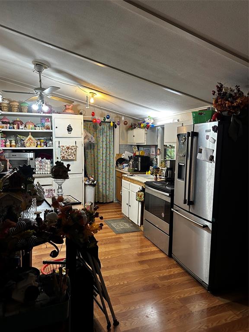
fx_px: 230
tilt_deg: -3.0
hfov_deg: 56.8
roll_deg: -2.0
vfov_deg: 71.6
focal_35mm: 24
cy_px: 166
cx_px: 124
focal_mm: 6.86
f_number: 1.78
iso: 320
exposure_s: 1/60
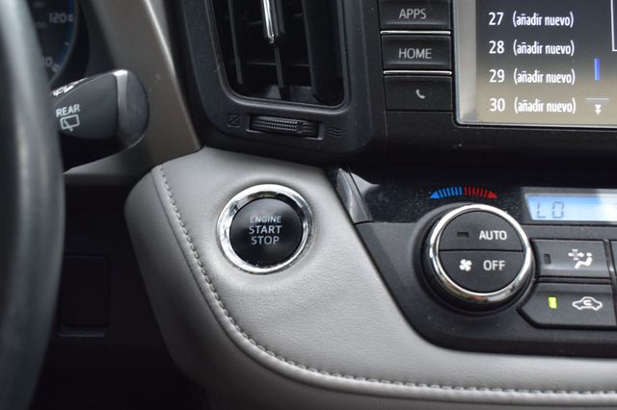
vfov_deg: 23.8
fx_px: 976
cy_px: 205
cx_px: 308
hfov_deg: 35.1
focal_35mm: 57
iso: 400
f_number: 6.3
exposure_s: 1/20
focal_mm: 38
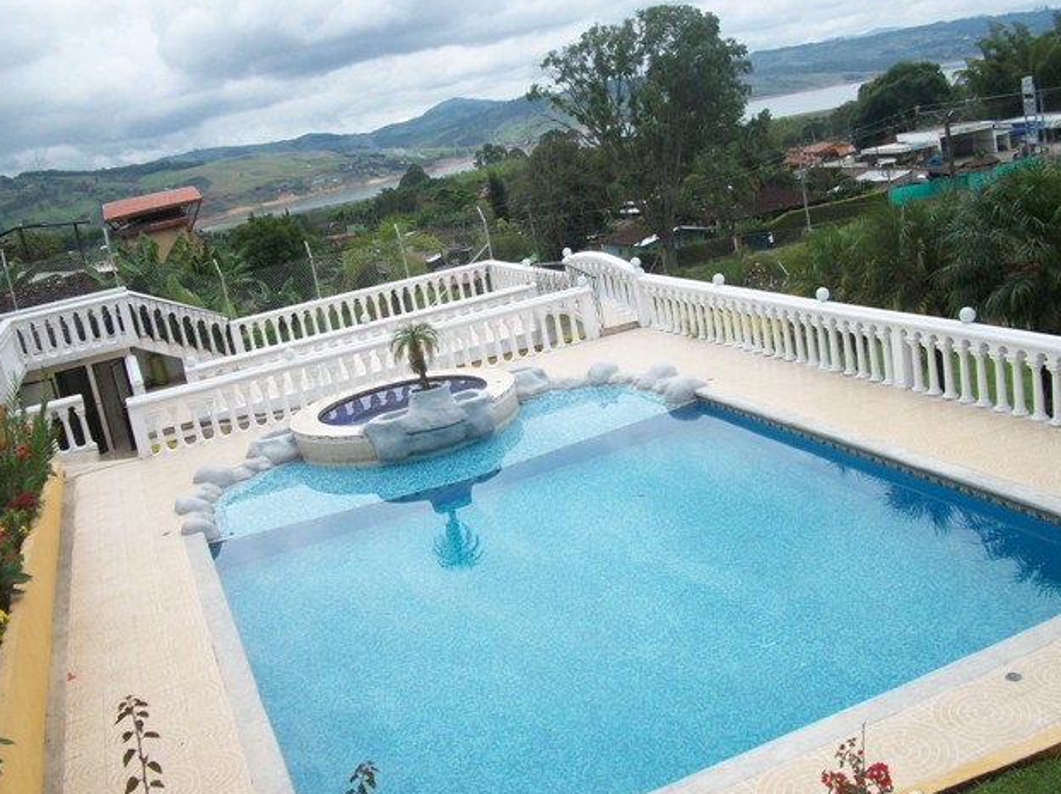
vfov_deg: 42.9
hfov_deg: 55.4
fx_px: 1011
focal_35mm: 33
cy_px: 391
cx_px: 531
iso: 80
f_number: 5.5
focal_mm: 5.7
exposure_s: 1/320
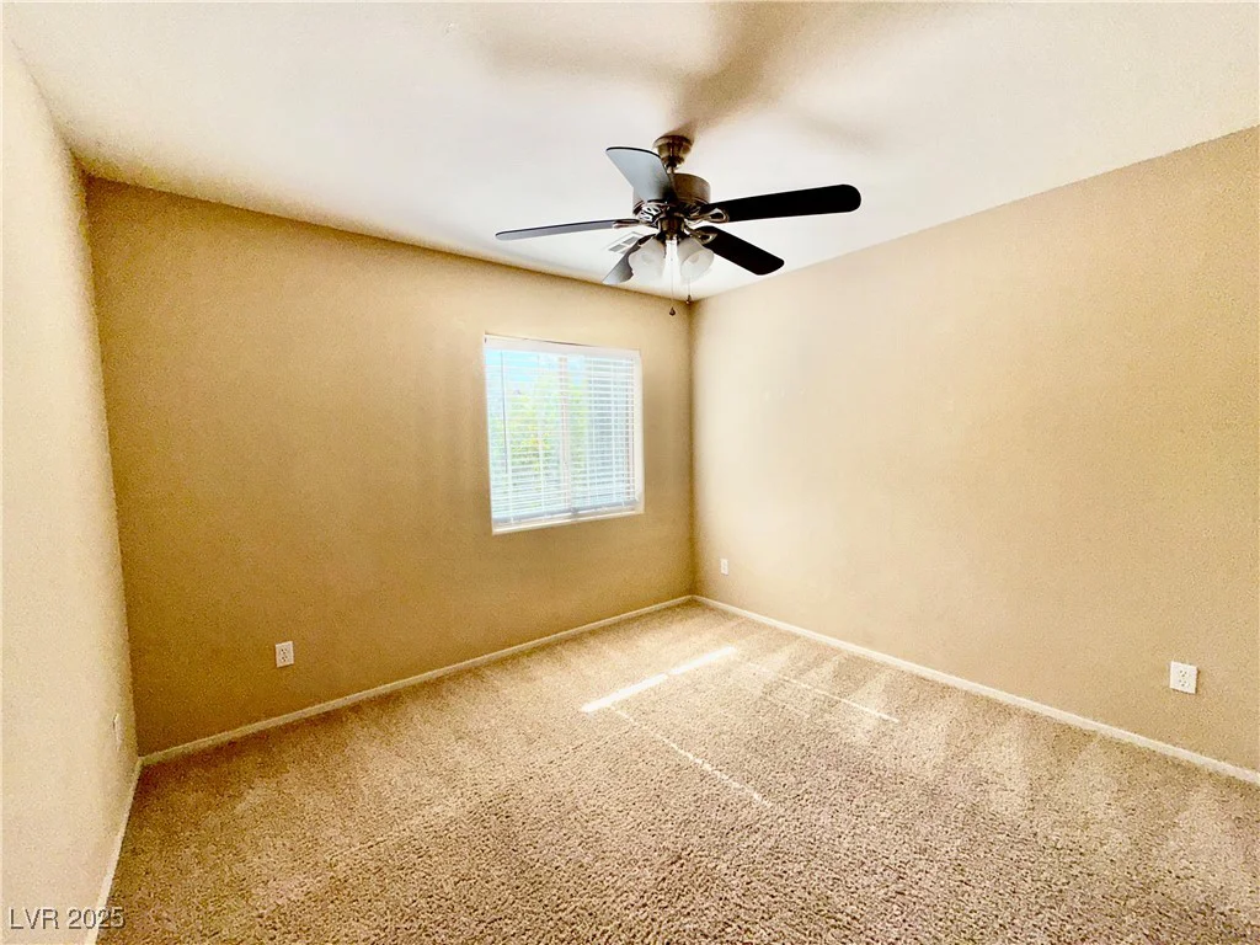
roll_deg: +1.0
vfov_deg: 85.7
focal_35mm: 14
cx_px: 630
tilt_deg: -3.0
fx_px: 510
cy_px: 472
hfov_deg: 102.1
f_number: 2.2
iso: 16
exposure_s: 1/329
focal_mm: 2.22
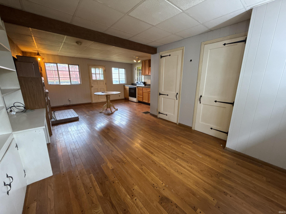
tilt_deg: -12.7
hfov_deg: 102.1
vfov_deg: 85.7
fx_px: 116
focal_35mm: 14
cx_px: 143
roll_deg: -0.9
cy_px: 107
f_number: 2.2
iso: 500
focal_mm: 2.22
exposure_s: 1/60
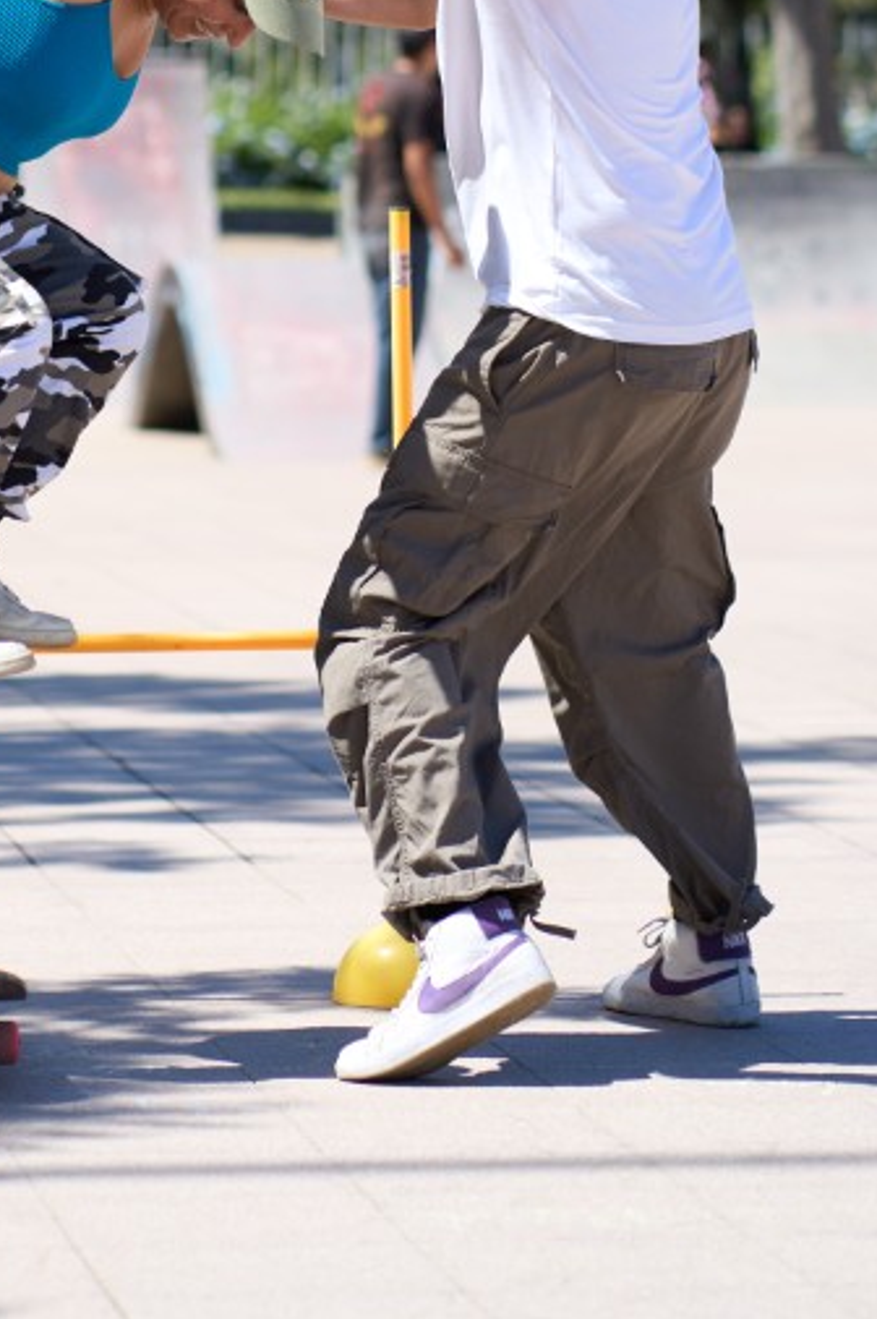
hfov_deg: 7.1
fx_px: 7098
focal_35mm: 194
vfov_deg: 10.5
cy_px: 71
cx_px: 91
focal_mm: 85
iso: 100
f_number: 2.8
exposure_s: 1/1250
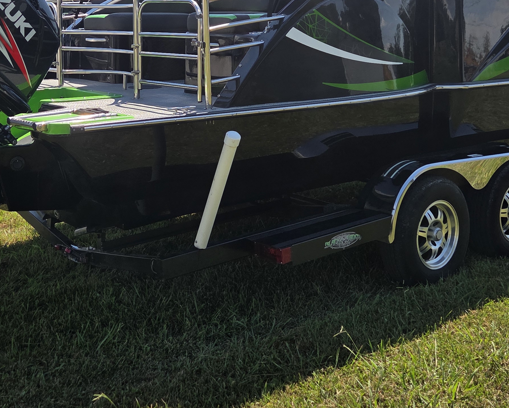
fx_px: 753
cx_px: 251
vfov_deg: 29.6
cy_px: 87
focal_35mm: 50
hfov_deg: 37.3
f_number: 1.8
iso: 80
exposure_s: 1/5004
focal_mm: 5.4
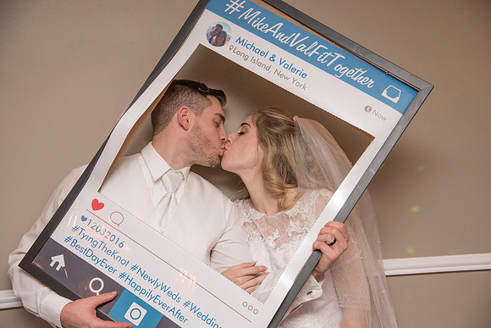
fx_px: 791
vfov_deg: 23.4
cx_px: 246
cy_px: 164
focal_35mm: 58
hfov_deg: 34.5
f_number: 5
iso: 2000
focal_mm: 58
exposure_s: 1/200
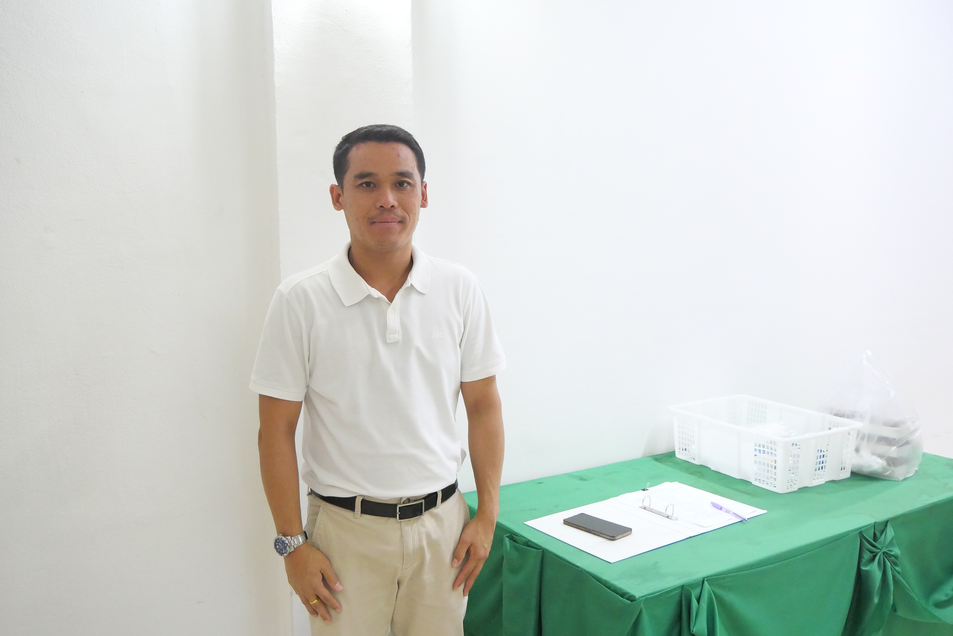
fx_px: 847
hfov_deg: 58.7
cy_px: 308
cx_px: 484
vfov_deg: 41.1
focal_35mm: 32
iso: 3200
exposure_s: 1/25
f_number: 4.5
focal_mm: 15
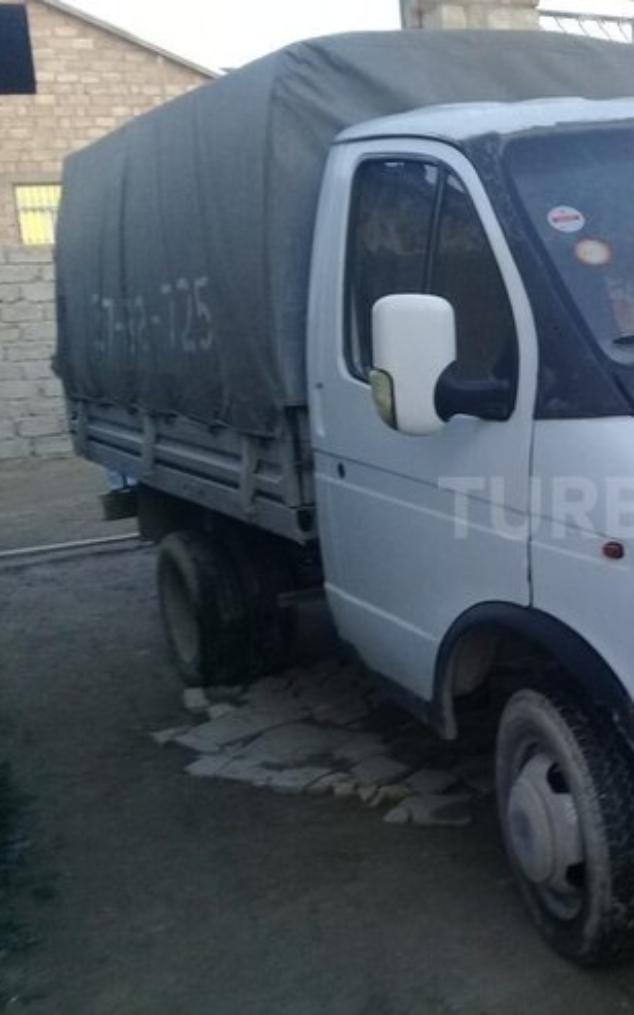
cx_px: 648
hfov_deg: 27.4
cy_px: 508
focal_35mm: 44
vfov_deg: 45.3
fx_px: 1217
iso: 80
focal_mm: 3.3
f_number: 2.2
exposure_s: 1/50
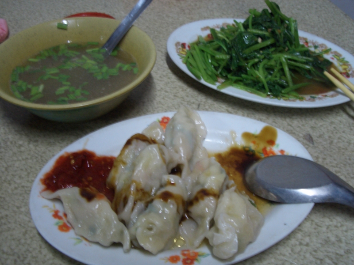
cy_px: 132
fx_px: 419
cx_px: 177
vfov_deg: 35.1
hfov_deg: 45.8
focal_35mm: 41
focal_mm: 6.8
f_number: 2.8
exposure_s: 1/8
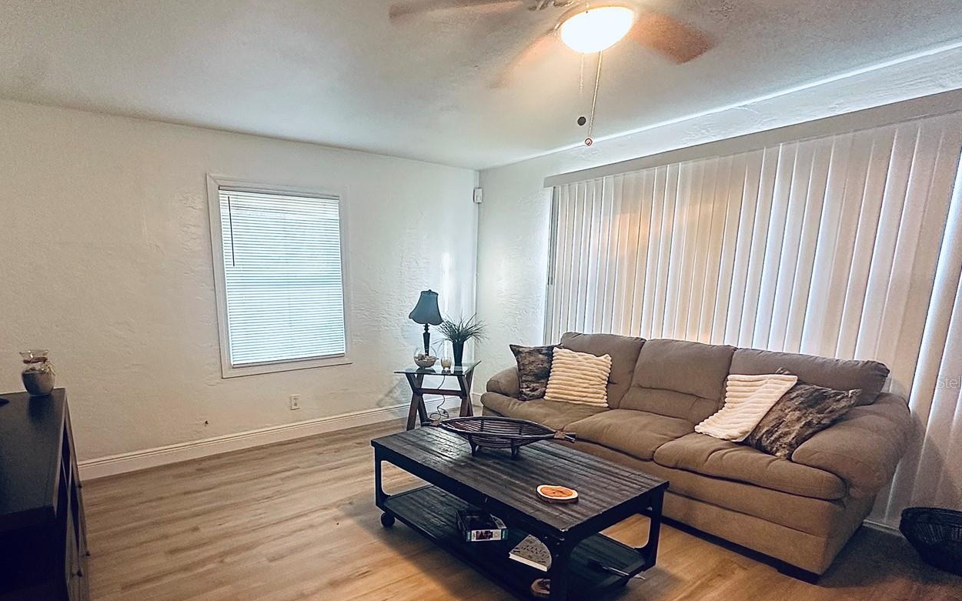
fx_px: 498
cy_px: 382
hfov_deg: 87.1
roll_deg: +1.2
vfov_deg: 61.2
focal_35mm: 19
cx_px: 393
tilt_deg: -9.7
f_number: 2.2
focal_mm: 2.22
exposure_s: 1/60
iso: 320
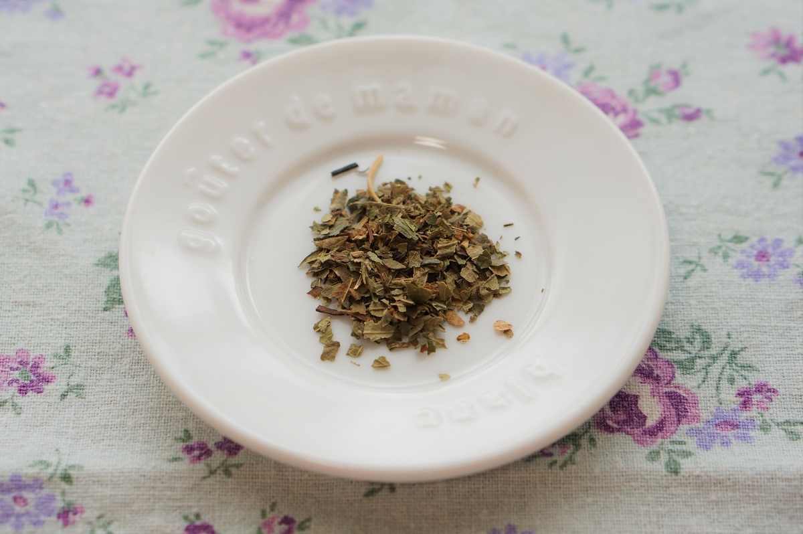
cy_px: 267
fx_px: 1672
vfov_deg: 18.2
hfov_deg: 27.0
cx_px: 402
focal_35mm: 75
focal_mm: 50
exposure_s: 1/80
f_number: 3.5
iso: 125
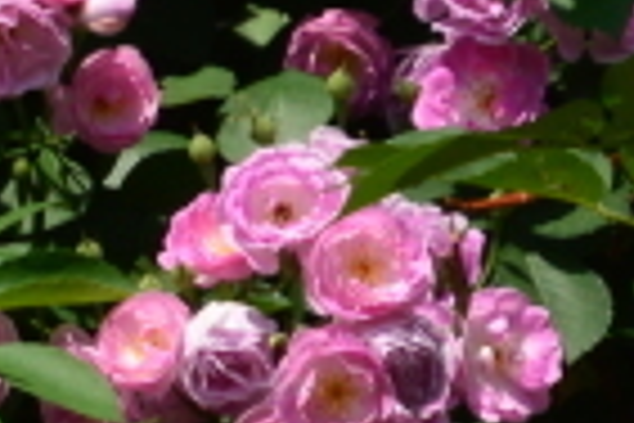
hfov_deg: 1.1
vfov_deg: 0.7
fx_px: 33505
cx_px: -1160
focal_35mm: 1903
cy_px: -439
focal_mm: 175
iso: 220
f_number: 16
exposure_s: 1/250
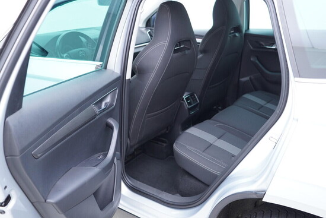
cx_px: 163
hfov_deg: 53.1
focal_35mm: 36
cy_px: 109
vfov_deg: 36.9
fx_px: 326
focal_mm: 24
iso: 400
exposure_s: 1/40
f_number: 2.8
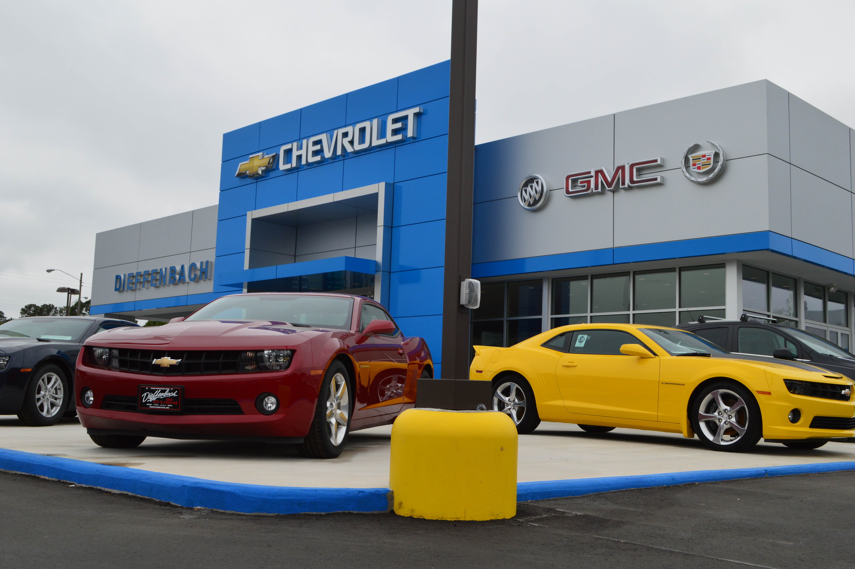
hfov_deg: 49.6
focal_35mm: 39
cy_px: 284
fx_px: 925
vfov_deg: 34.1
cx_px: 428
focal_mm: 26
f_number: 10
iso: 400
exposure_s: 1/320
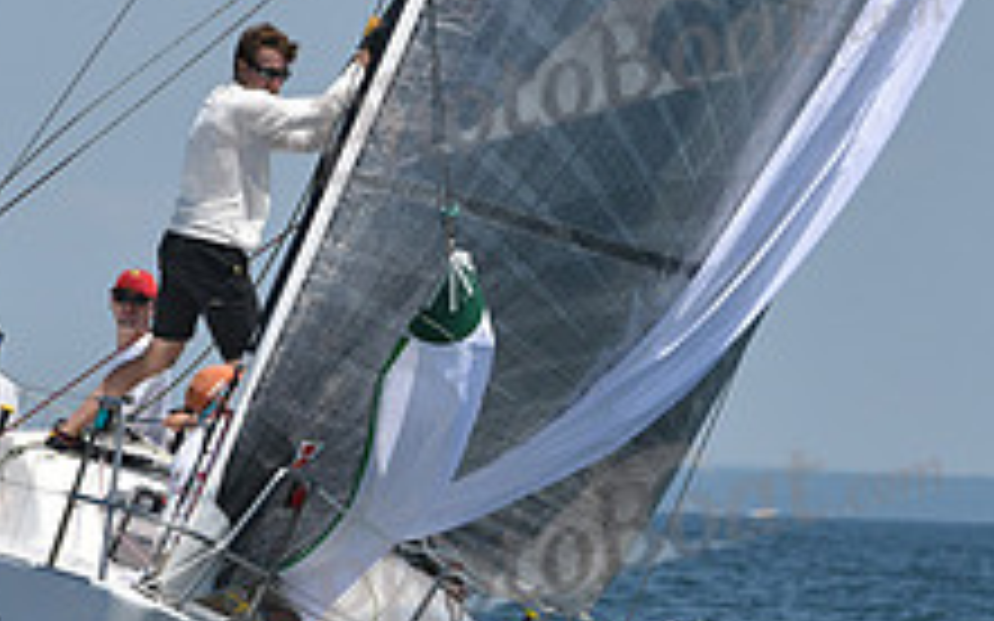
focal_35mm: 721
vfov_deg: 1.8
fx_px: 19527
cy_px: 367
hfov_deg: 2.9
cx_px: 81
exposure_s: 1/1600
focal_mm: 270
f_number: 8
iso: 320
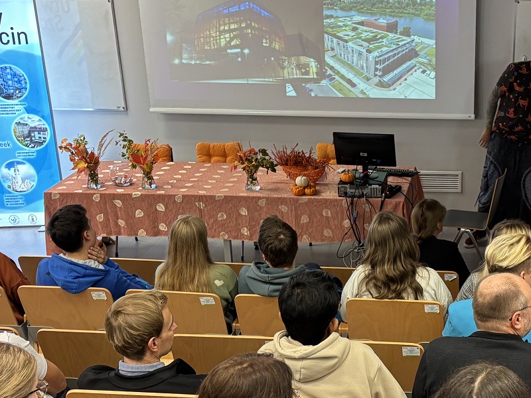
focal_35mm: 65
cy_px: 350
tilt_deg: -26.2
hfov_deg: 29.3
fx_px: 997
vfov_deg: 22.1
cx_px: 412
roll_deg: +1.0
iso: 160
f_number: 1.6
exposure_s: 1/50
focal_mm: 5.96
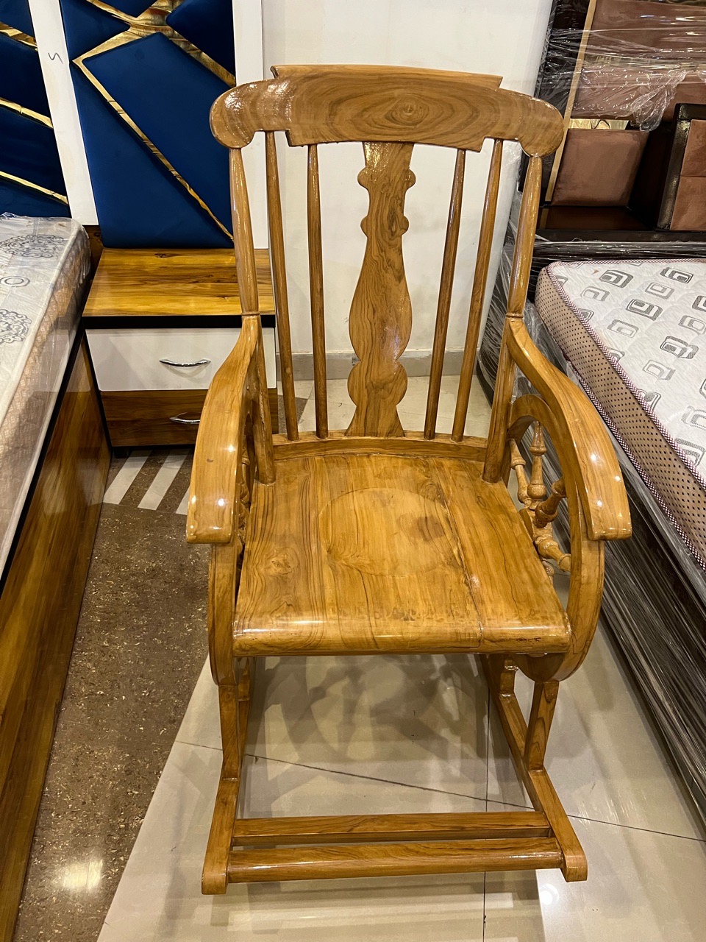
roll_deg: -4.1
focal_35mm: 26
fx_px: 707
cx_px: 353
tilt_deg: -38.9
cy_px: 471
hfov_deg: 53.1
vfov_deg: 67.3
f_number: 1.5
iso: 160
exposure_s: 1/50
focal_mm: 5.7
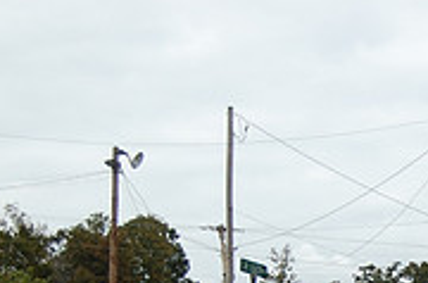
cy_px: 416
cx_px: 404
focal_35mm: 126
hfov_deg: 16.1
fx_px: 1494
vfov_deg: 10.5
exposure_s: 1/1000
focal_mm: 26
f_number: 4.2
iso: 220
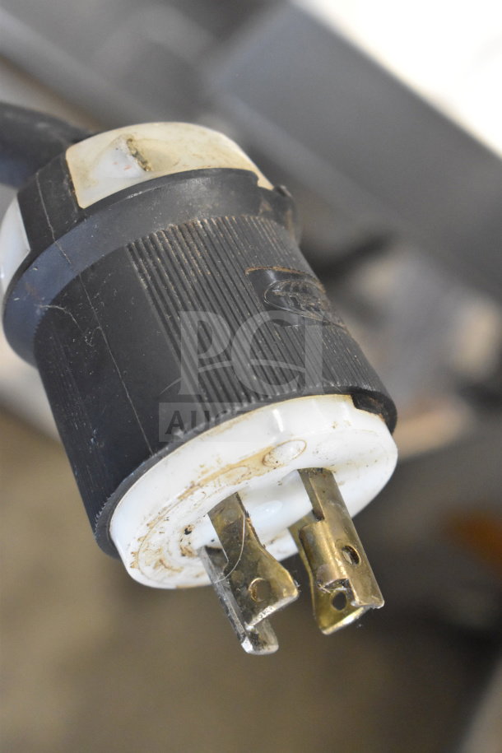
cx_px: 251
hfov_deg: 16.6
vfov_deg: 24.6
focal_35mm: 82
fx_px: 1725
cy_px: 376
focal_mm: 55
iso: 4500
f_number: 5.6
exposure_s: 1/100
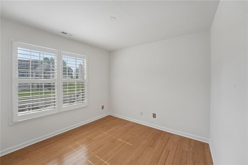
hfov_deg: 104.3
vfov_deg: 81.1
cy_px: 82
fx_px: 96
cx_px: 124
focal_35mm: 14
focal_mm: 14
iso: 100
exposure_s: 1/50
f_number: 8
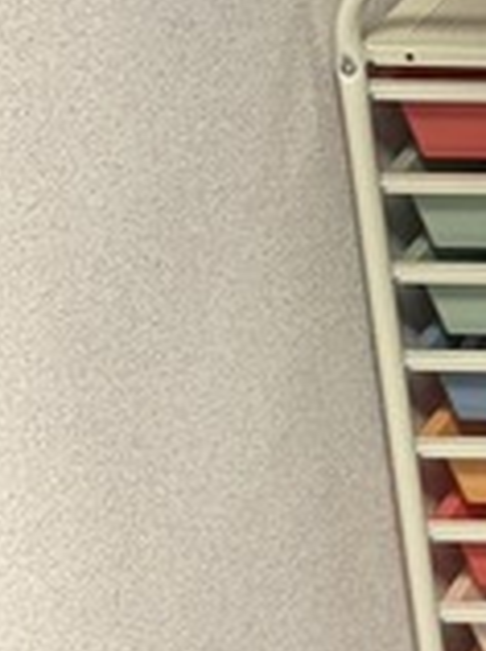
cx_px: 1417
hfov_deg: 8.2
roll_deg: -0.1
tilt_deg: -22.0
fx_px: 2928
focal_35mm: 156
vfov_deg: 12.5
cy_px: -37
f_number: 1.78
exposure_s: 1/60
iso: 320
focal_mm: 6.76
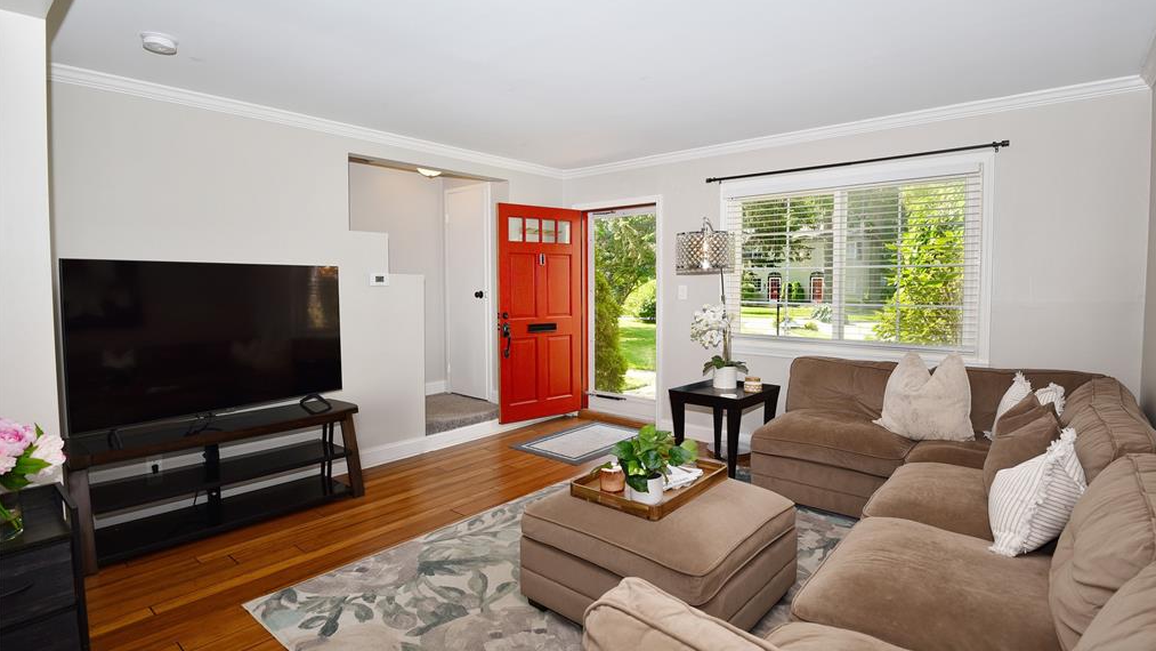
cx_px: 581
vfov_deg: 61.0
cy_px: 310
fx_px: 552
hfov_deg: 92.7
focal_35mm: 18
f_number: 7.1
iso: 100
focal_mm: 17
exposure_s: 1/60
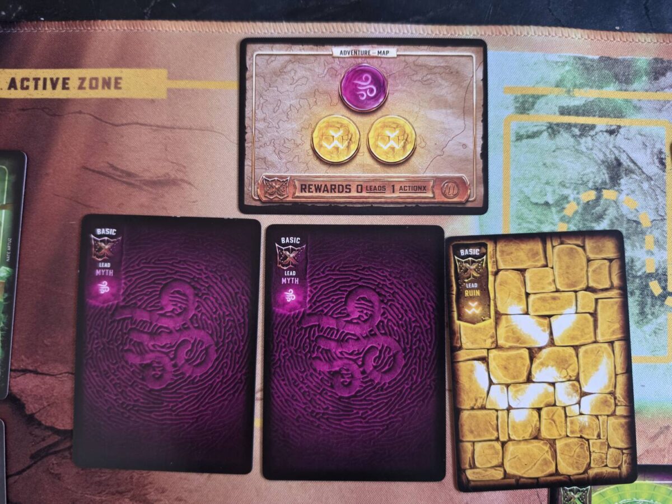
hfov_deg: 73.9
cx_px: 336
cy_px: 252
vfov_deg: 58.9
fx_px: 446
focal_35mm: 23
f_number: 1.4
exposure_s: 1/120
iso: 200
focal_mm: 6.5
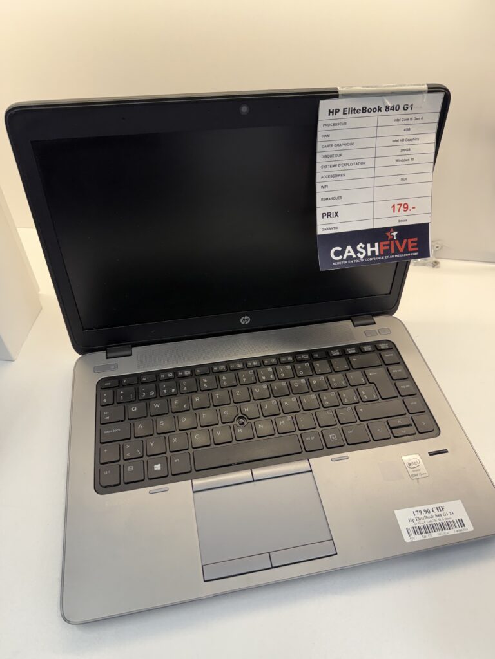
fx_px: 458
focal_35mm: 24
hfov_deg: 56.8
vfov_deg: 71.6
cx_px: 248
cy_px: 330
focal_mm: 6.76
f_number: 1.78
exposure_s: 1/100
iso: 160
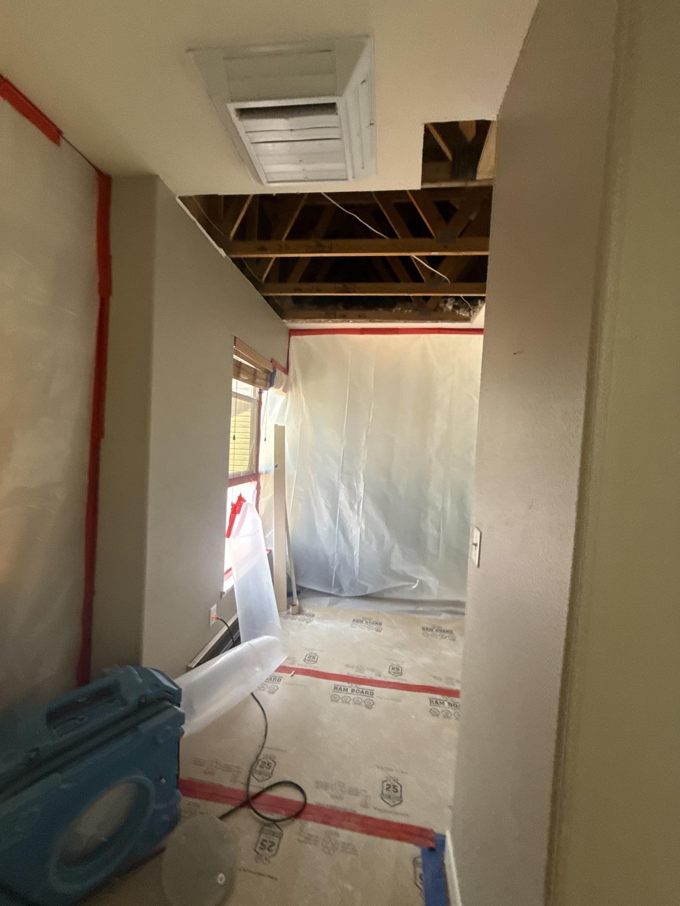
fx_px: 367
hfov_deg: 85.7
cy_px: 453
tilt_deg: -0.2
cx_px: 340
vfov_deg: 102.1
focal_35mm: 14
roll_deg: -3.7
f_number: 2.2
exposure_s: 1/120
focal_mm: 2.22
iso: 500
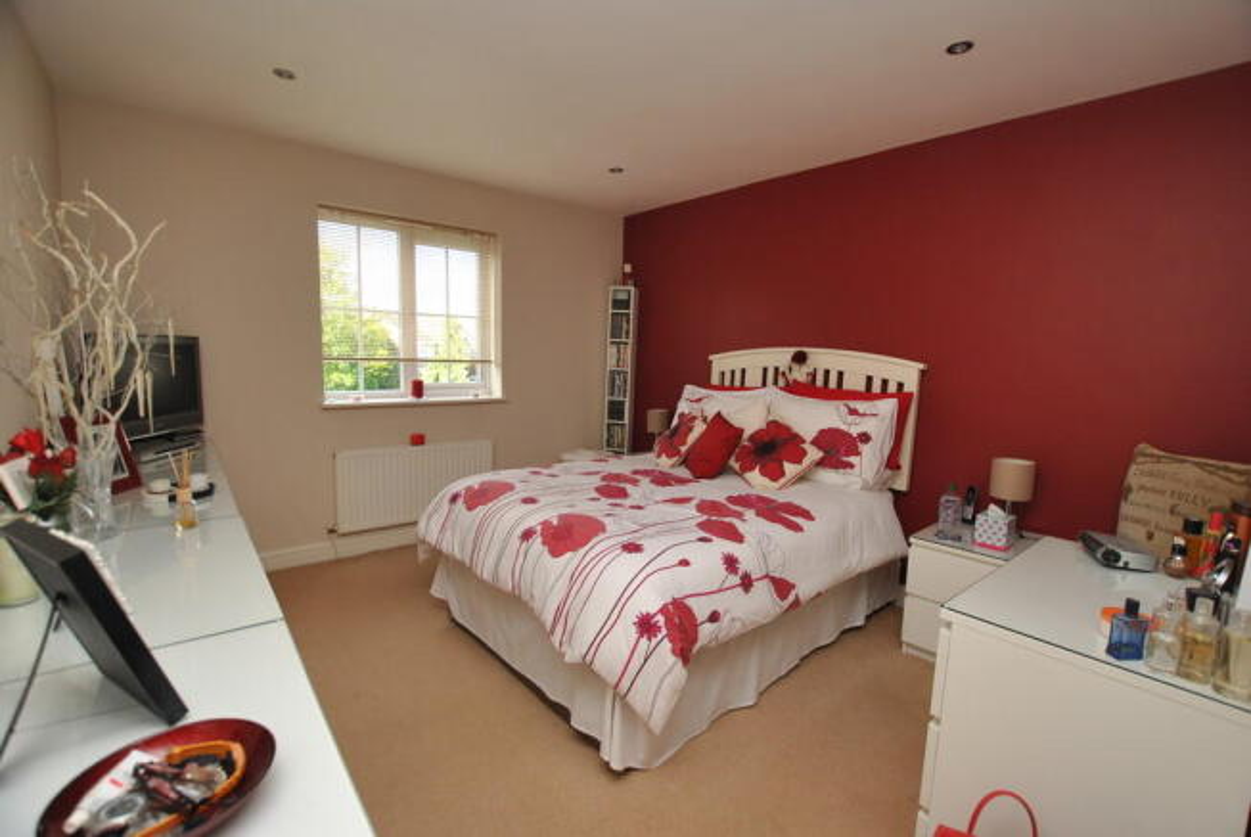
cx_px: 626
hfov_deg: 100.3
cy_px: 418
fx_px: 522
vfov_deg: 77.5
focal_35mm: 15
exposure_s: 1/60
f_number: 4
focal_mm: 10
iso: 200
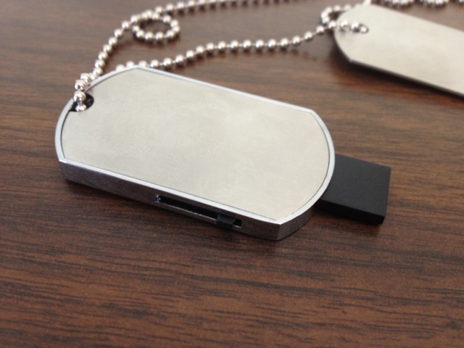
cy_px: 174
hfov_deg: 52.6
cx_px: 232
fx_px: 469
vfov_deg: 40.7
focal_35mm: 35
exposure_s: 1/20
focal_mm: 4.28
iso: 160
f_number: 2.4
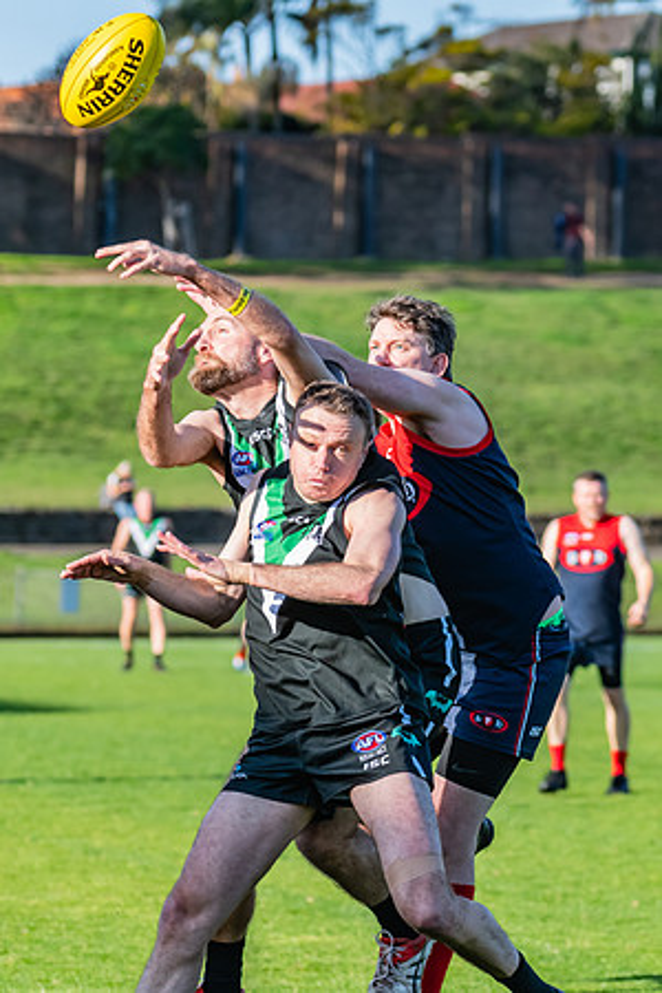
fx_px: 7366
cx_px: 279
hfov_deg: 5.1
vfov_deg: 7.7
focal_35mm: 267
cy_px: 480
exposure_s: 1/1600
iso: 800
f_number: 7.1
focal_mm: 170
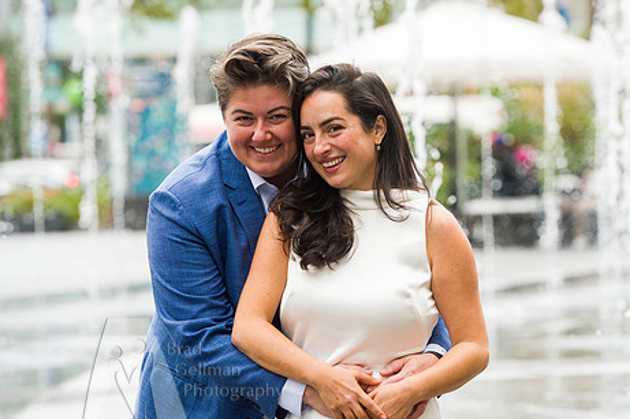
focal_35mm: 214
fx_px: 3743
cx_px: 394
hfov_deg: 9.6
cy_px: 211
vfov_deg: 6.4
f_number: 5
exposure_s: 1/500
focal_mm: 170
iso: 800
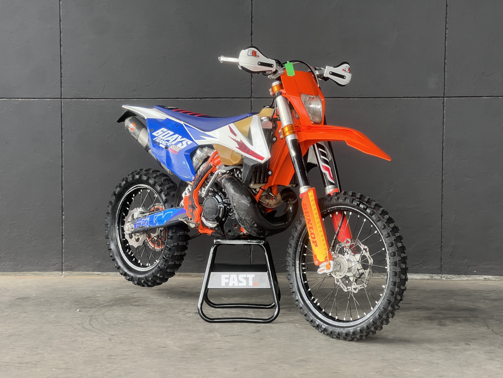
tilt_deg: -3.9
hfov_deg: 25.3
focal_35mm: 77
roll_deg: -0.4
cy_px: 189
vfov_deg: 19.1
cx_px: 252
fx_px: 1119
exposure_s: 1/99
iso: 125
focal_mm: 9
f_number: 2.8
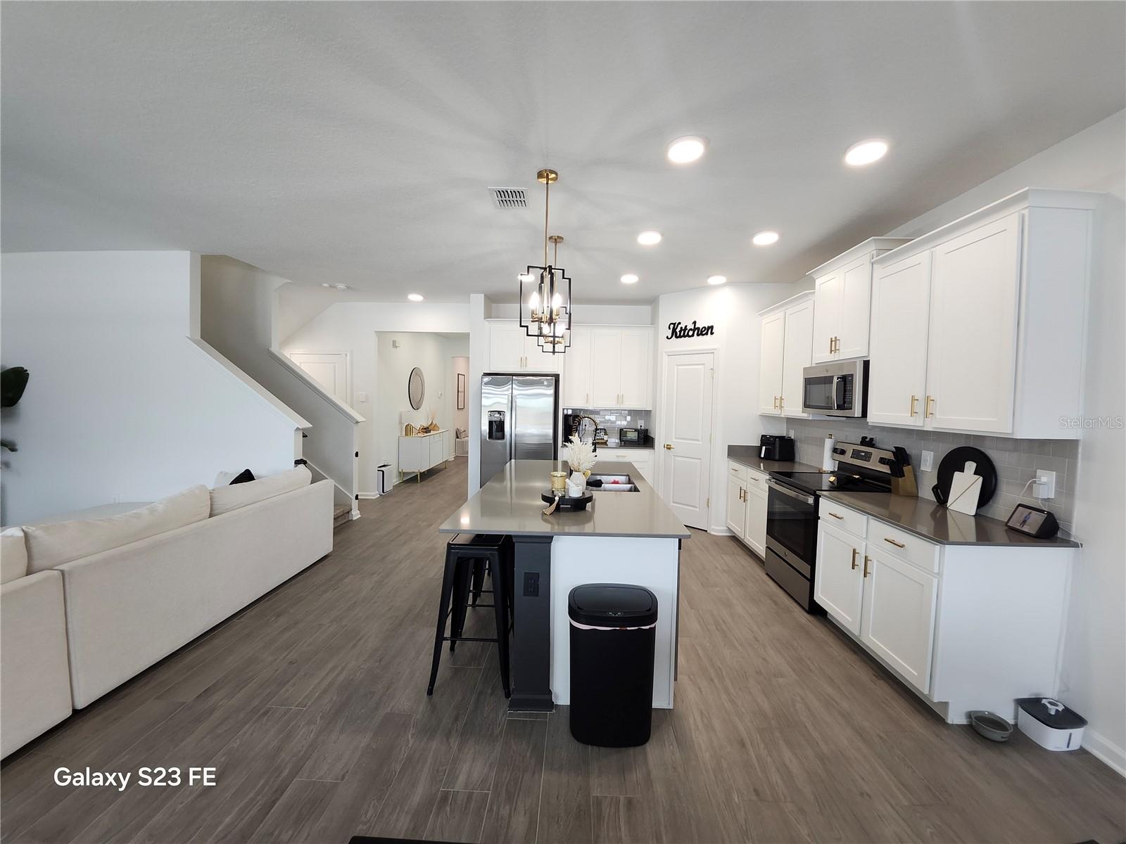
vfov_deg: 89.9
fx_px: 423
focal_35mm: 13
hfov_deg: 106.2
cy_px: 422
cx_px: 563
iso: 80
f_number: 2.2
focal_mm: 1.74
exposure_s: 1/60
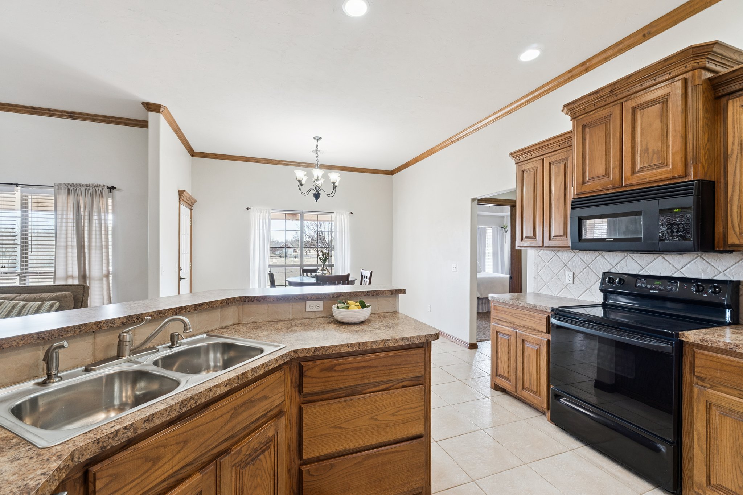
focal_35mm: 15
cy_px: 248
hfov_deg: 100.4
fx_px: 310
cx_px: 372
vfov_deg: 77.3
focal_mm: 10
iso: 200
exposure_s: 1/25
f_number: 7.1
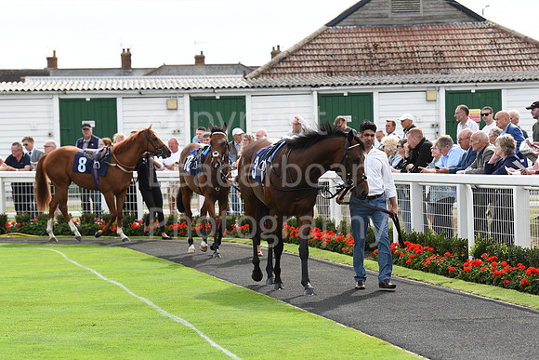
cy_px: 180
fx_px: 1827
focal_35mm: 122
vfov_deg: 11.2
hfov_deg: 16.8
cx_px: 270
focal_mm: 122
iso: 400
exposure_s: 1/800
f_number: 5.6
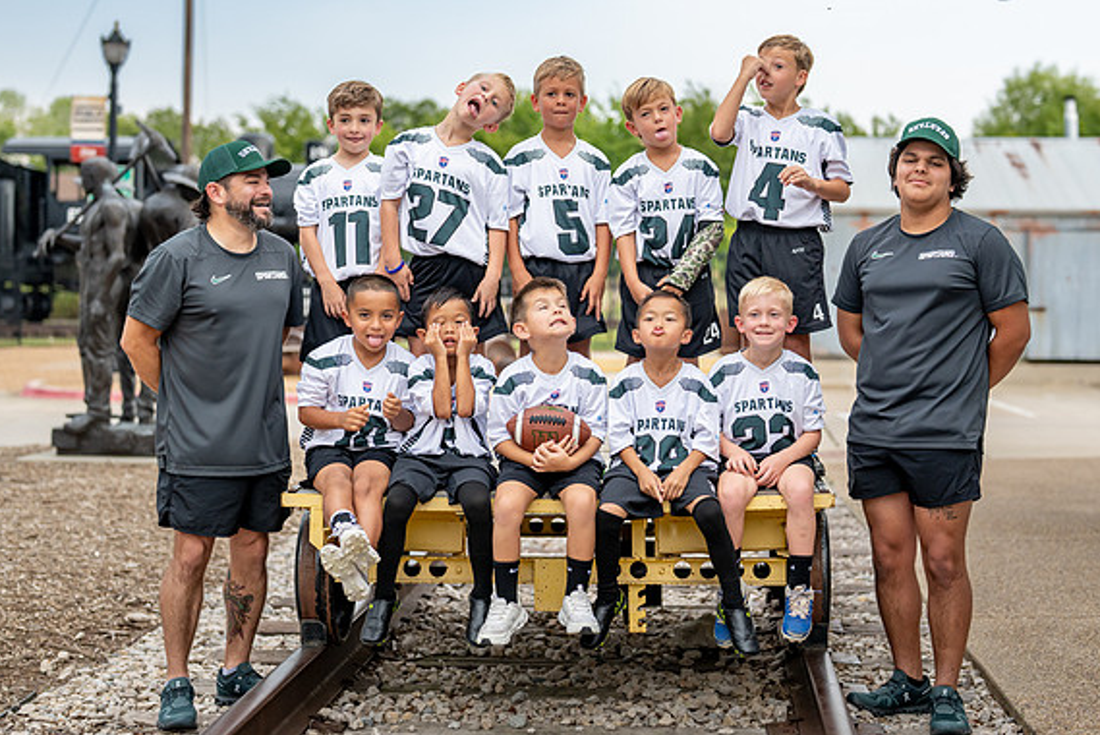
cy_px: 369
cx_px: 583
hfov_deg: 31.9
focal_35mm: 63
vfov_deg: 21.6
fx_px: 1926
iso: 500
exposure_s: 1/800
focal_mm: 50
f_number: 2
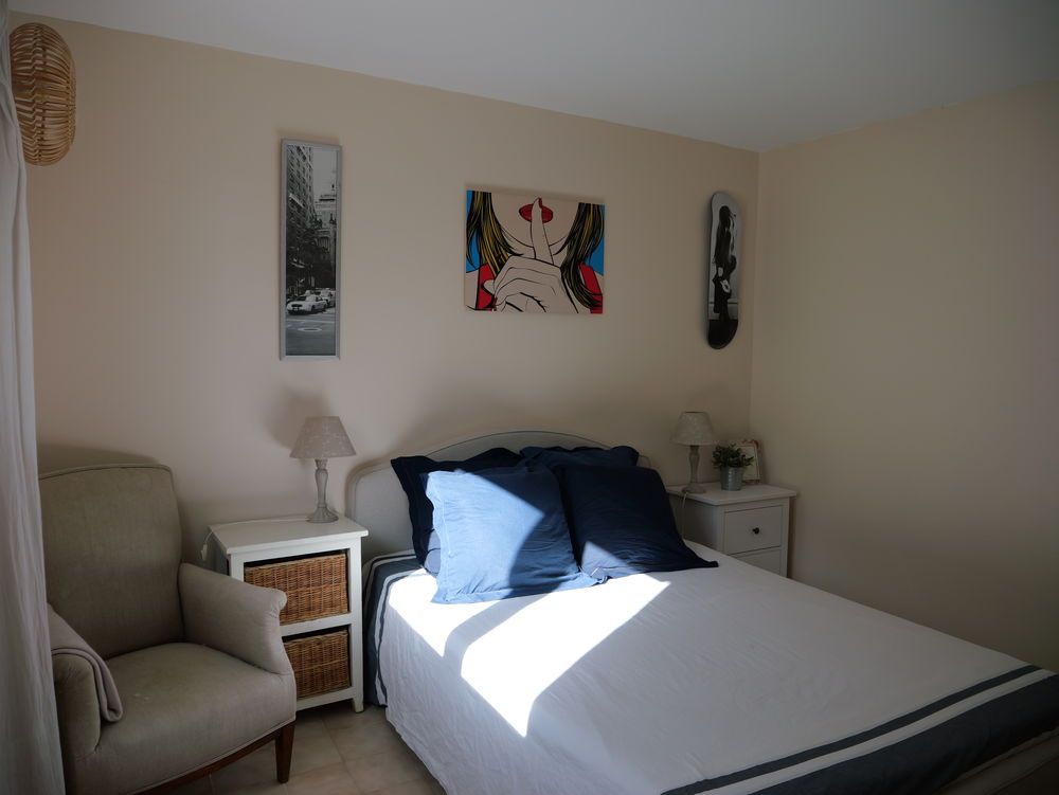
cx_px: 530
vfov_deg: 56.9
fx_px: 735
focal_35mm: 24
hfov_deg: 71.6
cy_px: 398
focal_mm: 12
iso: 100
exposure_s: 1/160
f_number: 3.5
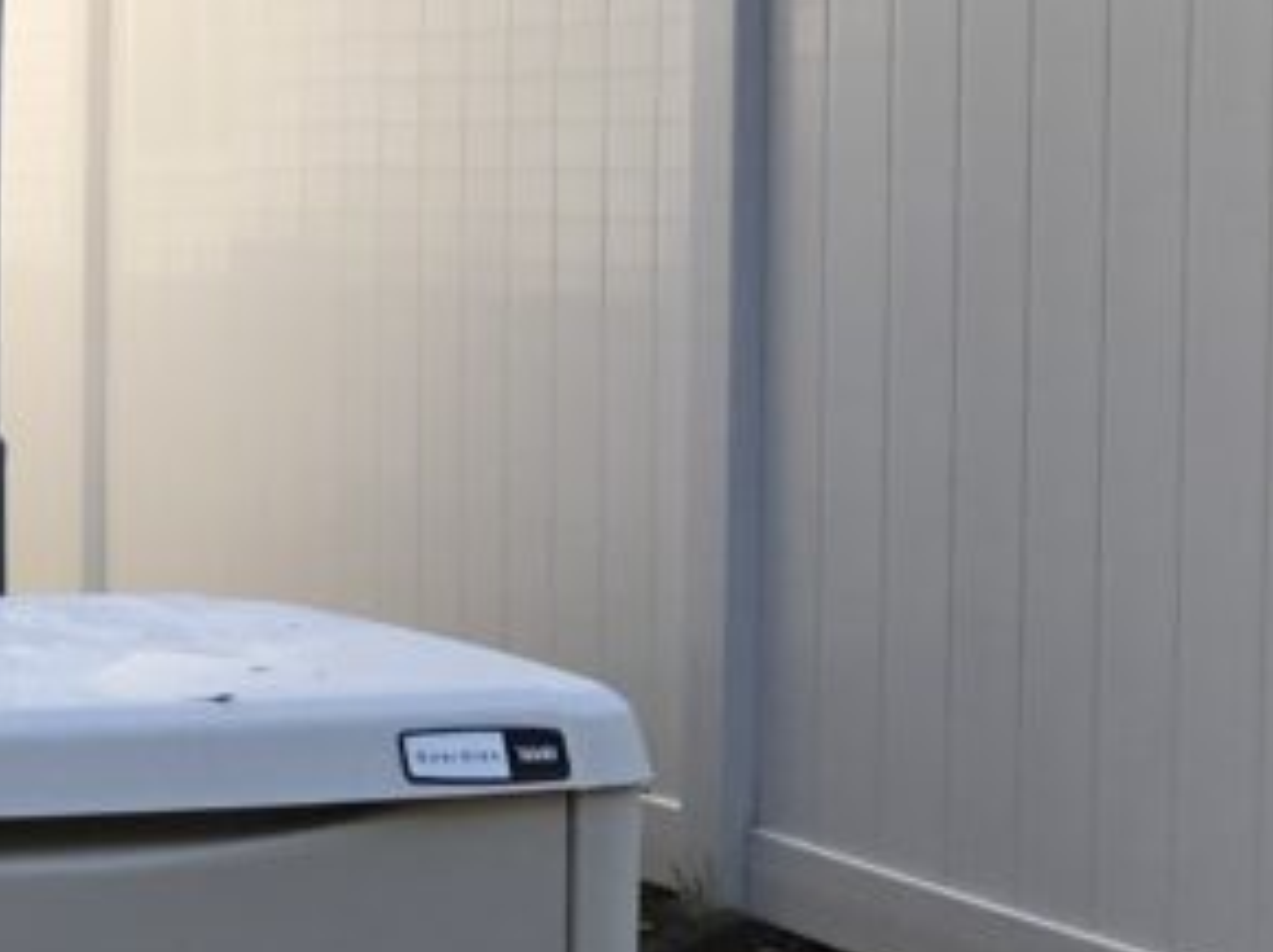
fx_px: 3638
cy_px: 342
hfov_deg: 18.4
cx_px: -426
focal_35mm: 99
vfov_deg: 14.9
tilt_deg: -3.1
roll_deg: -0.4
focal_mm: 3.99
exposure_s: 1/736
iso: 20
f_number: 1.8
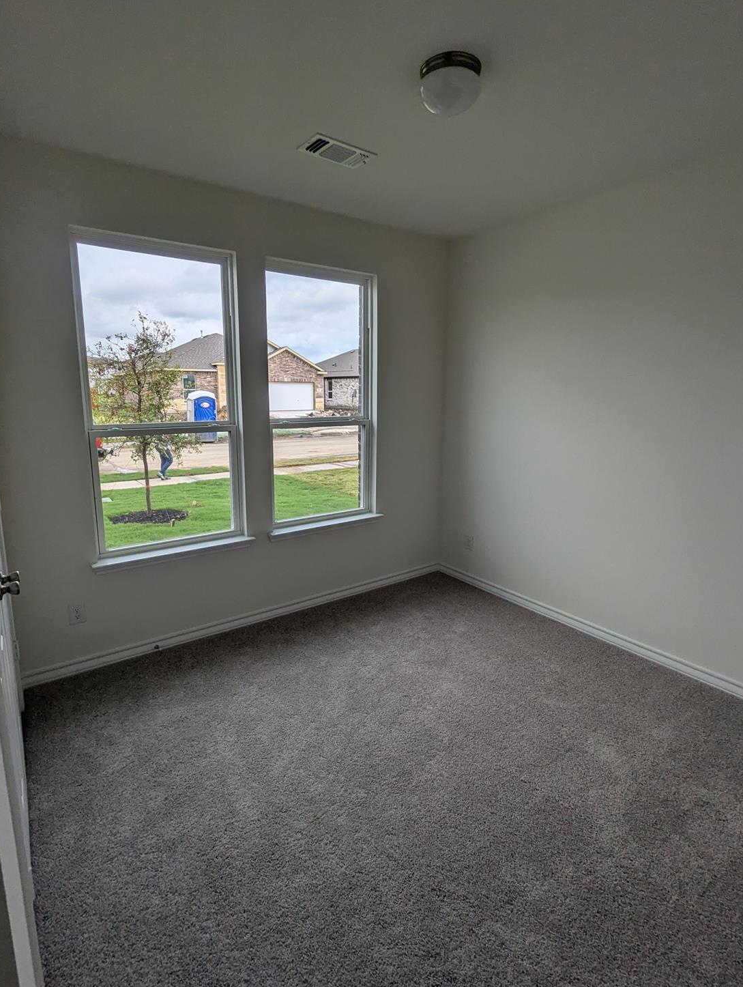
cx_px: 367
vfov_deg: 90.9
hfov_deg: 74.9
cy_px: 486
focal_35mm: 17
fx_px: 485
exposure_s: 1/766
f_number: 2.2
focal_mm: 2.35
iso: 50
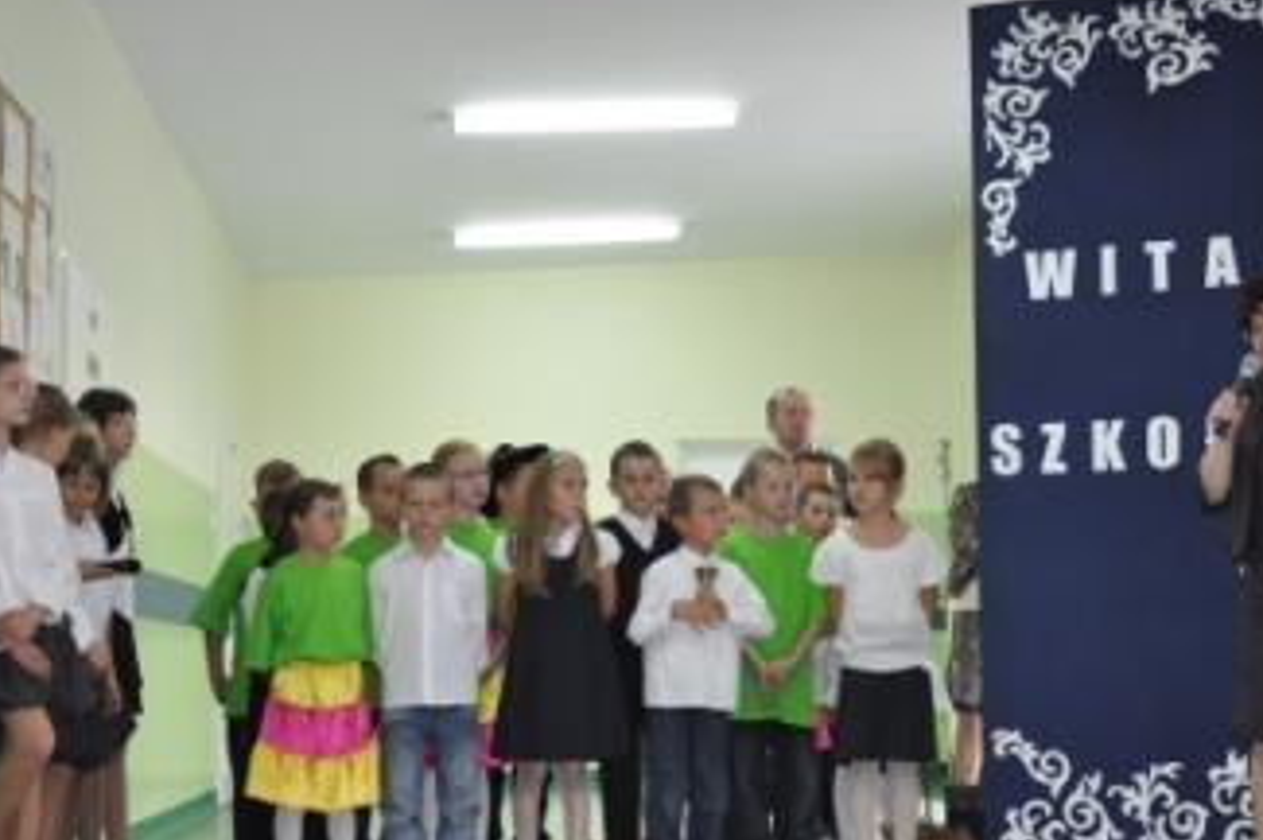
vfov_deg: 21.9
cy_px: 463
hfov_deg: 32.4
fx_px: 2173
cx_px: 672
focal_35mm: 62
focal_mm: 30
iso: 800
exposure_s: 1/100
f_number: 4.2
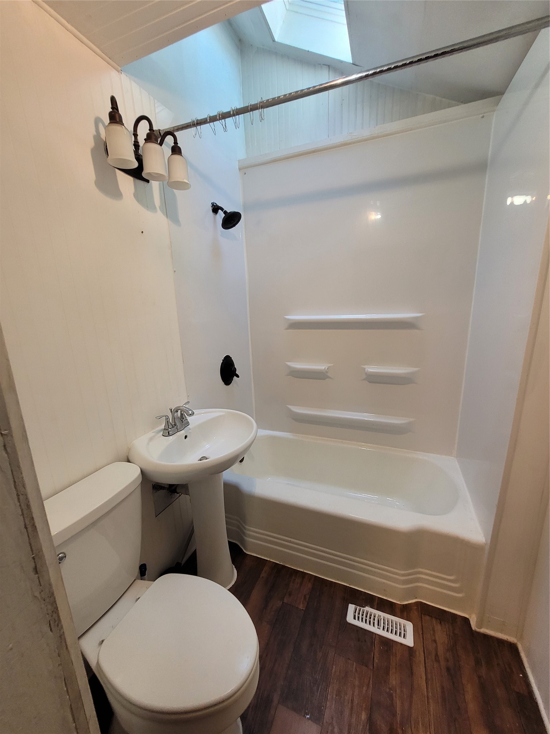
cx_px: 275
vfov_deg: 106.2
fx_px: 275
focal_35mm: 13
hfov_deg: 89.9
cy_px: 367
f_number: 2.2
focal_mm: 1.74
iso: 160
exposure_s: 1/60
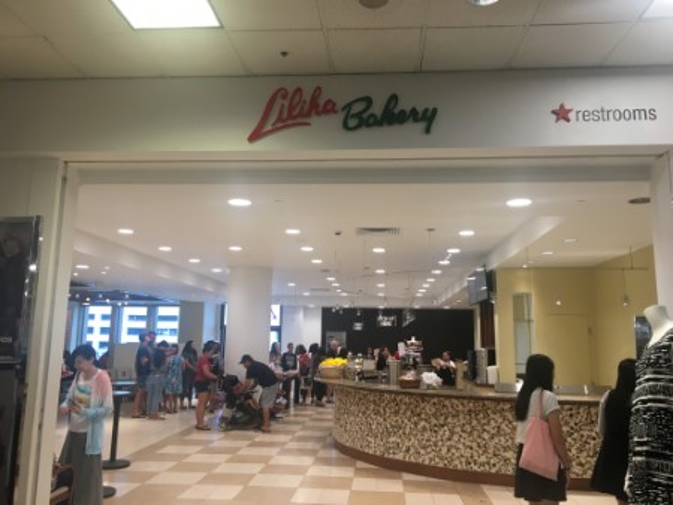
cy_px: 252
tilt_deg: +10.2
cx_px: 336
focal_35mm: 29
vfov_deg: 48.3
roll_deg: -1.1
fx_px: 564
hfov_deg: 61.6
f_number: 2.2
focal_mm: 4.15
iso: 25
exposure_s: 1/30
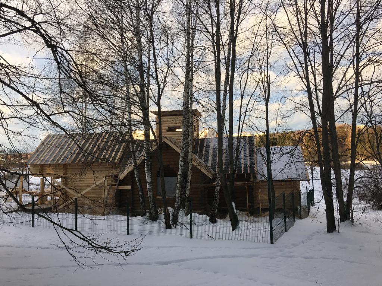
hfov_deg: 61.7
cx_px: 191
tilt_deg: +3.0
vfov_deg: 48.2
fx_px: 320
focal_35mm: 29
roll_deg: +0.3
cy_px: 143
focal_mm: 4.15
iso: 25
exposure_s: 1/432
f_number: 2.2
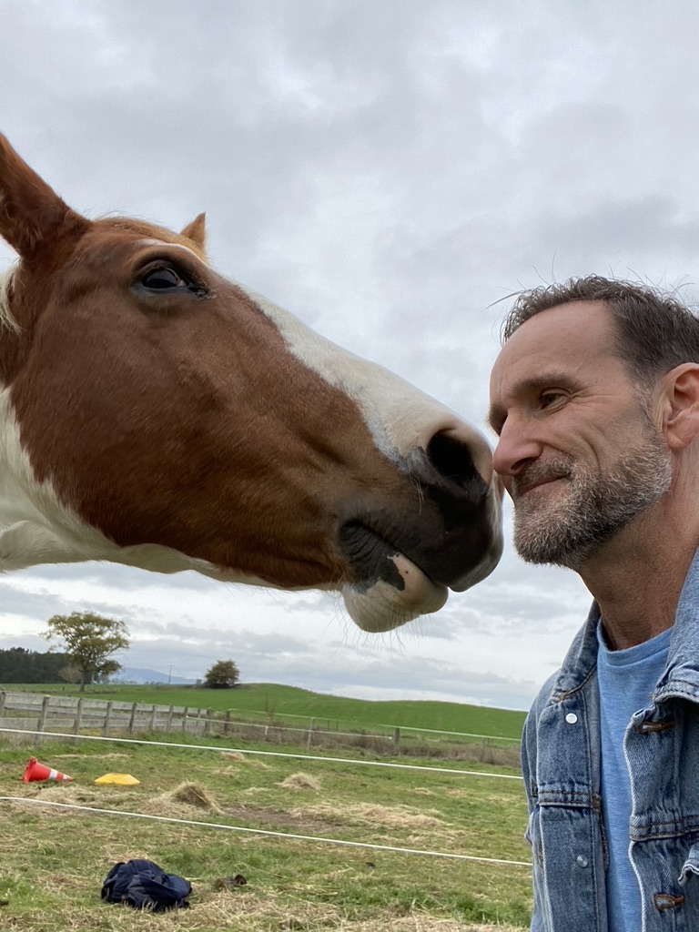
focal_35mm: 30
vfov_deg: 60.0
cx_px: 350
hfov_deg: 46.8
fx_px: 808
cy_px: 466
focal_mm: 2.71
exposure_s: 1/282
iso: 25
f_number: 2.2
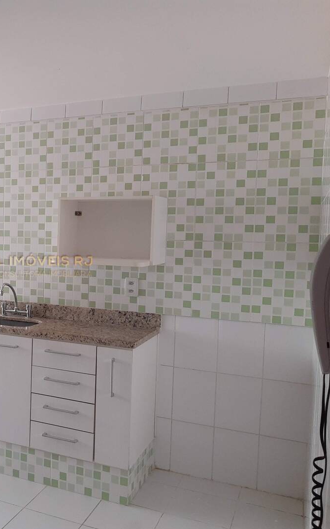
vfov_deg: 52.8
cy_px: 266
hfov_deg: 32.1
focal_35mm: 37
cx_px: 10
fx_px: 533
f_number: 1.7
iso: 98
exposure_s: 1/60
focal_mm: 4.75
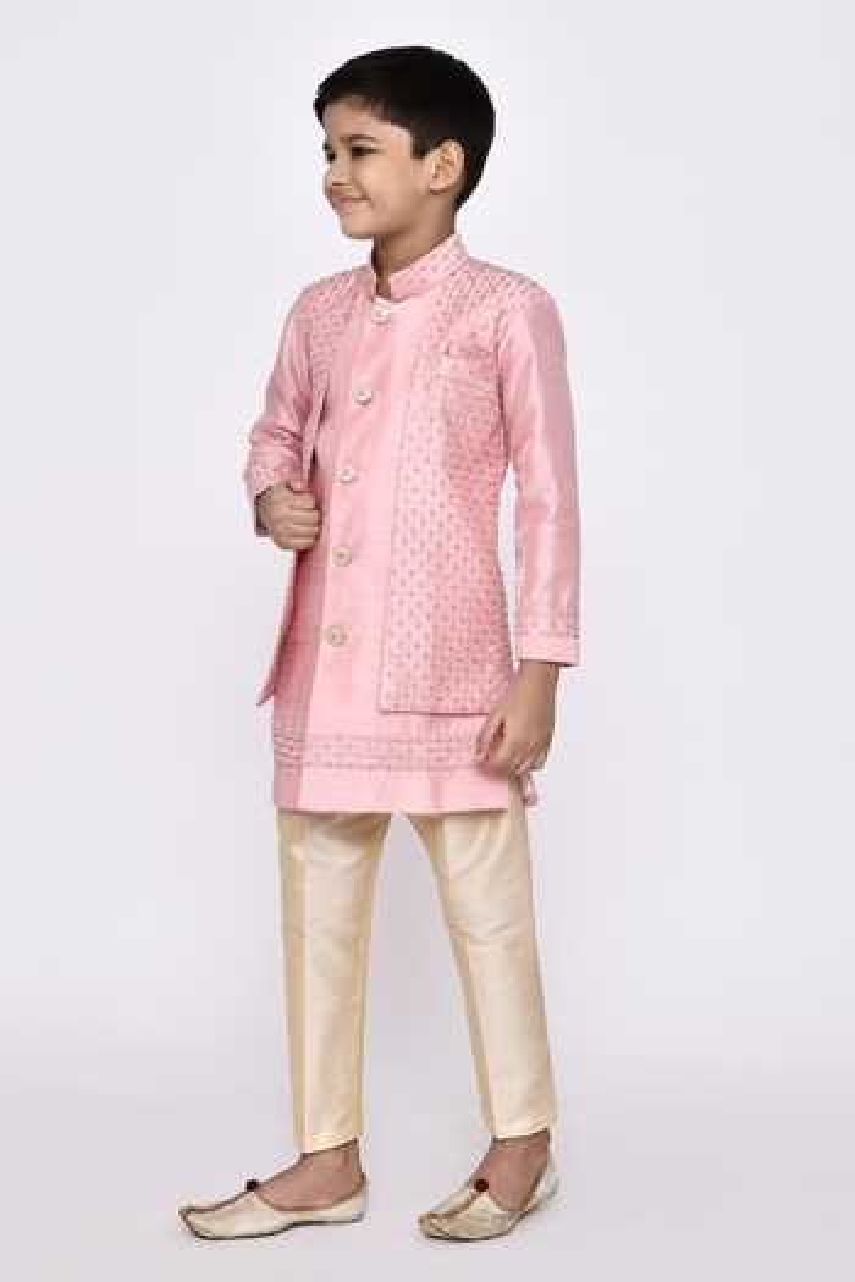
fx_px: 1781
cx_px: 428
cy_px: 641
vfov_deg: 39.6
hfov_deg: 27.0
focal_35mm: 50
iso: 250
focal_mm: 50
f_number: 10
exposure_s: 1/160
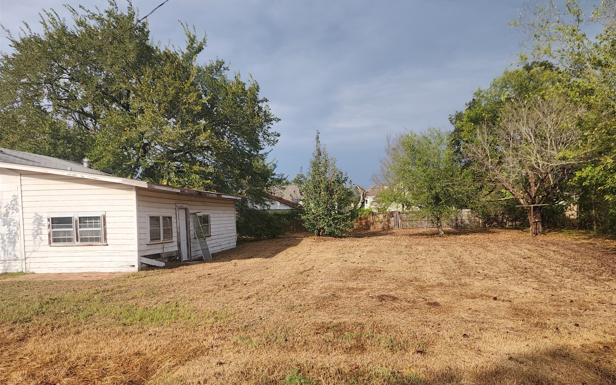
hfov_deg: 72.5
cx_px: 316
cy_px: 234
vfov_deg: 48.9
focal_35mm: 25
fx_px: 420
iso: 12
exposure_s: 1/746
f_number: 1.8
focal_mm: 6.4
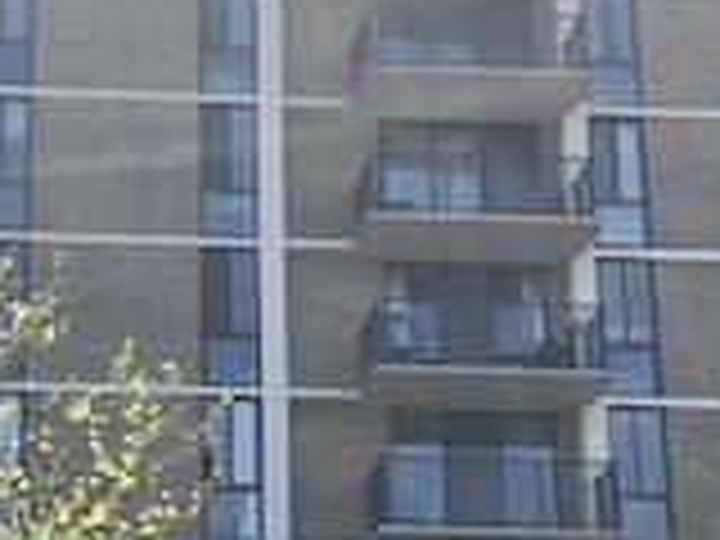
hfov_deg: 17.5
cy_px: 333
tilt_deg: +19.0
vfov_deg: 13.2
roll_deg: +0.0
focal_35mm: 112
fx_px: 2330
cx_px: 198
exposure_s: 1/1953
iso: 20
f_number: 1.8
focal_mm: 3.99
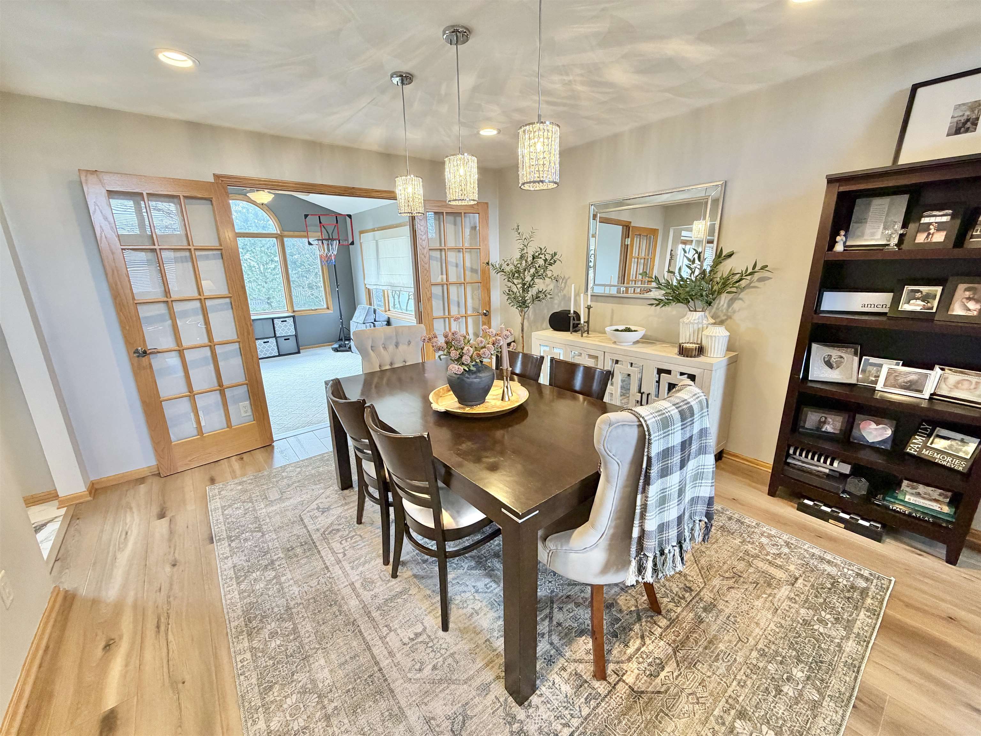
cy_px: 368
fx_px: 397
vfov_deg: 85.7
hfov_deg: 102.1
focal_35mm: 14
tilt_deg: -15.1
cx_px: 490
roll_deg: +2.0
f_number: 2.2
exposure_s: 1/60
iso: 250
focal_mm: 2.22
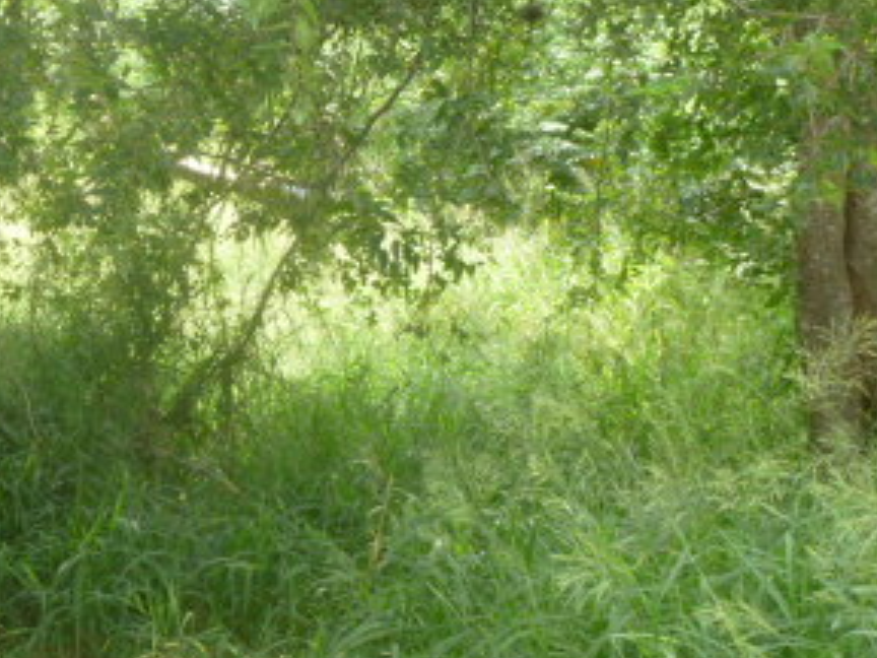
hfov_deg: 17.5
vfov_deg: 13.3
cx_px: 104
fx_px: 2812
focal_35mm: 111
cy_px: 213
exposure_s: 1/80
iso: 100
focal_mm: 9
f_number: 3.9
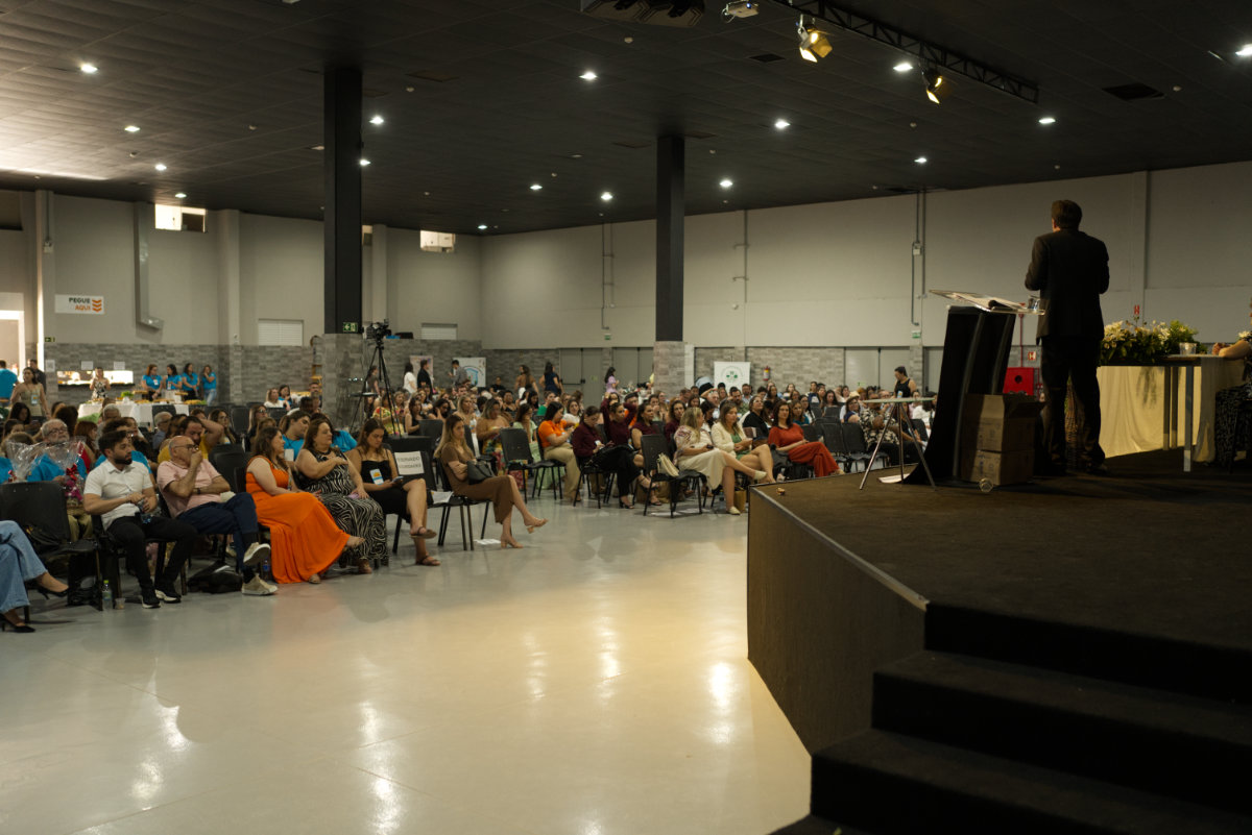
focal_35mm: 35
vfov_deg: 37.9
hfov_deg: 54.4
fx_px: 1218
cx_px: 626
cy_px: 418
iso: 2000
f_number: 2.5
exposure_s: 1/100
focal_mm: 35
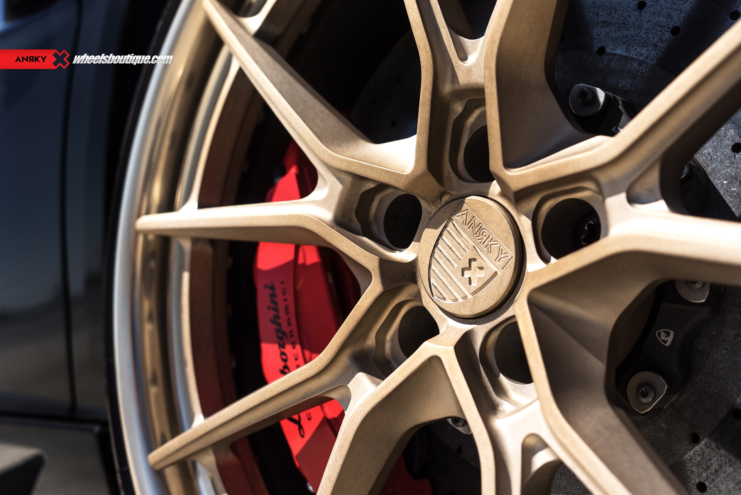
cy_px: 248
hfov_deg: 50.7
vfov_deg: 35.1
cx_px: 370
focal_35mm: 38
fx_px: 782
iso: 100
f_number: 4
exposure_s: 1/640
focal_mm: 38
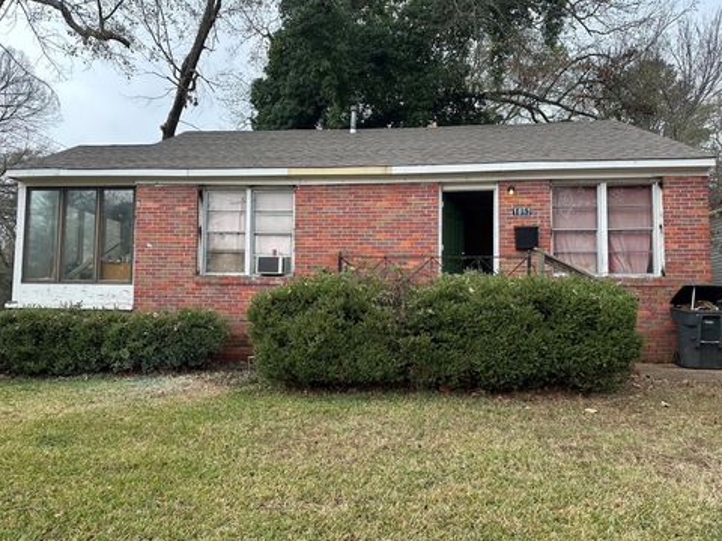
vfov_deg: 54.9
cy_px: 270
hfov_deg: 69.4
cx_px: 350
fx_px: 521
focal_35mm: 25
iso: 80
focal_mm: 6.86
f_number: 1.78
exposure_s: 1/745
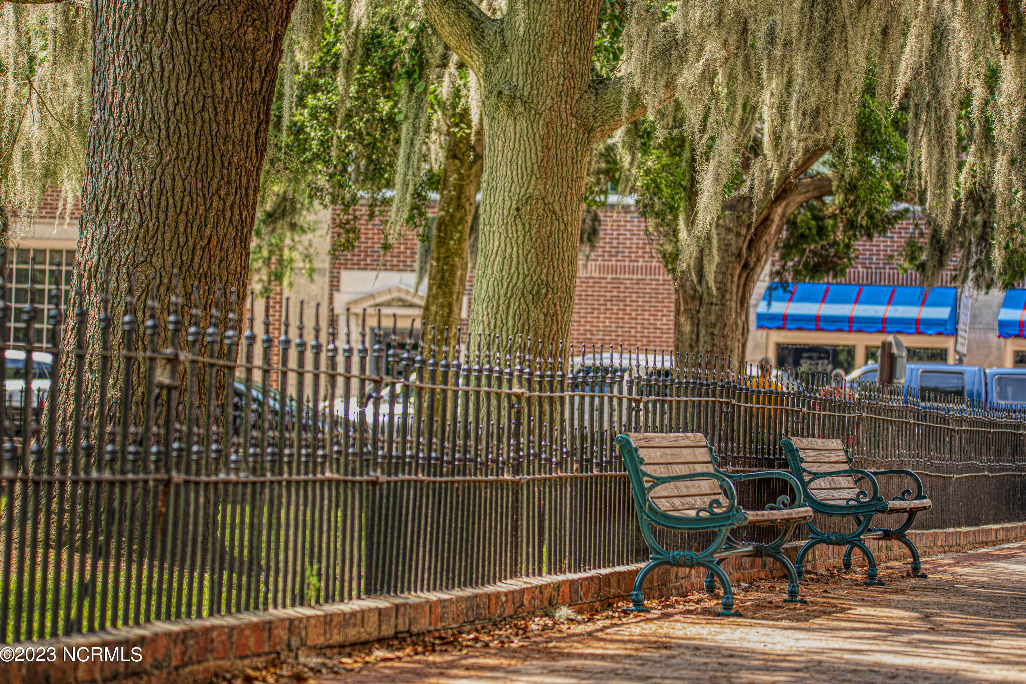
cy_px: 341
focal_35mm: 151
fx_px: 4303
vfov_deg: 9.1
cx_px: 514
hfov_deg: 13.6
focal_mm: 150
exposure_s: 1/320
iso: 250
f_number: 5
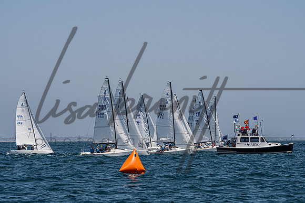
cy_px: 91
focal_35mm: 165
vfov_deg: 8.3
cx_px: 150
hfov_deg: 12.5
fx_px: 1395
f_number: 8
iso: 400
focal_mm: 130
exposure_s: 1/2000
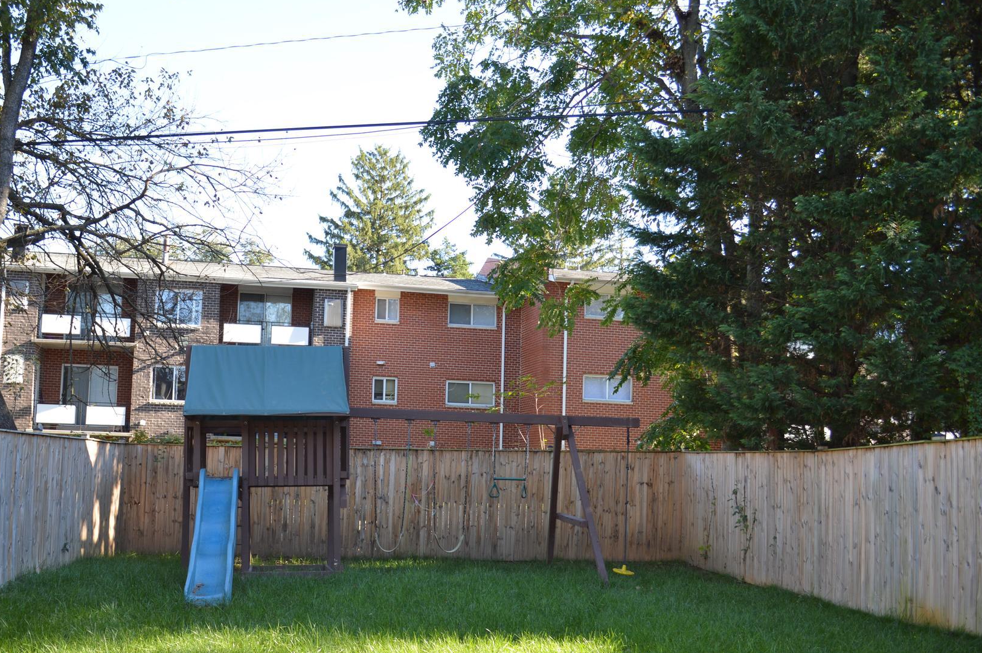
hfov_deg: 55.5
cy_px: 386
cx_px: 399
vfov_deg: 38.7
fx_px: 927
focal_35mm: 34
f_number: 4
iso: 125
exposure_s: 1/125
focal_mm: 18
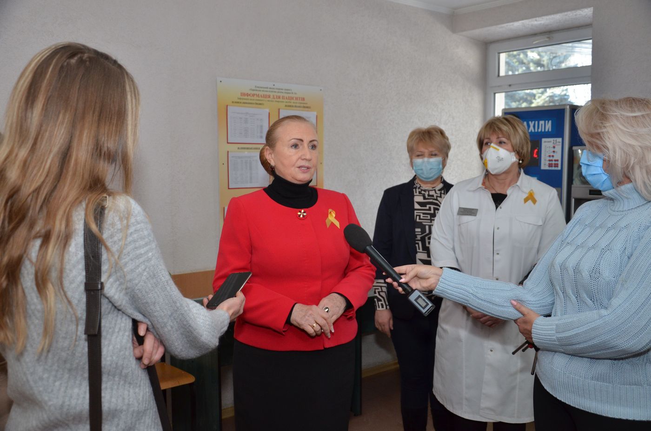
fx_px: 650
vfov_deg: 36.7
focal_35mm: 36
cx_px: 326
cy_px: 216
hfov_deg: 53.2
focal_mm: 24
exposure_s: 1/250
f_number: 3.8
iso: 640
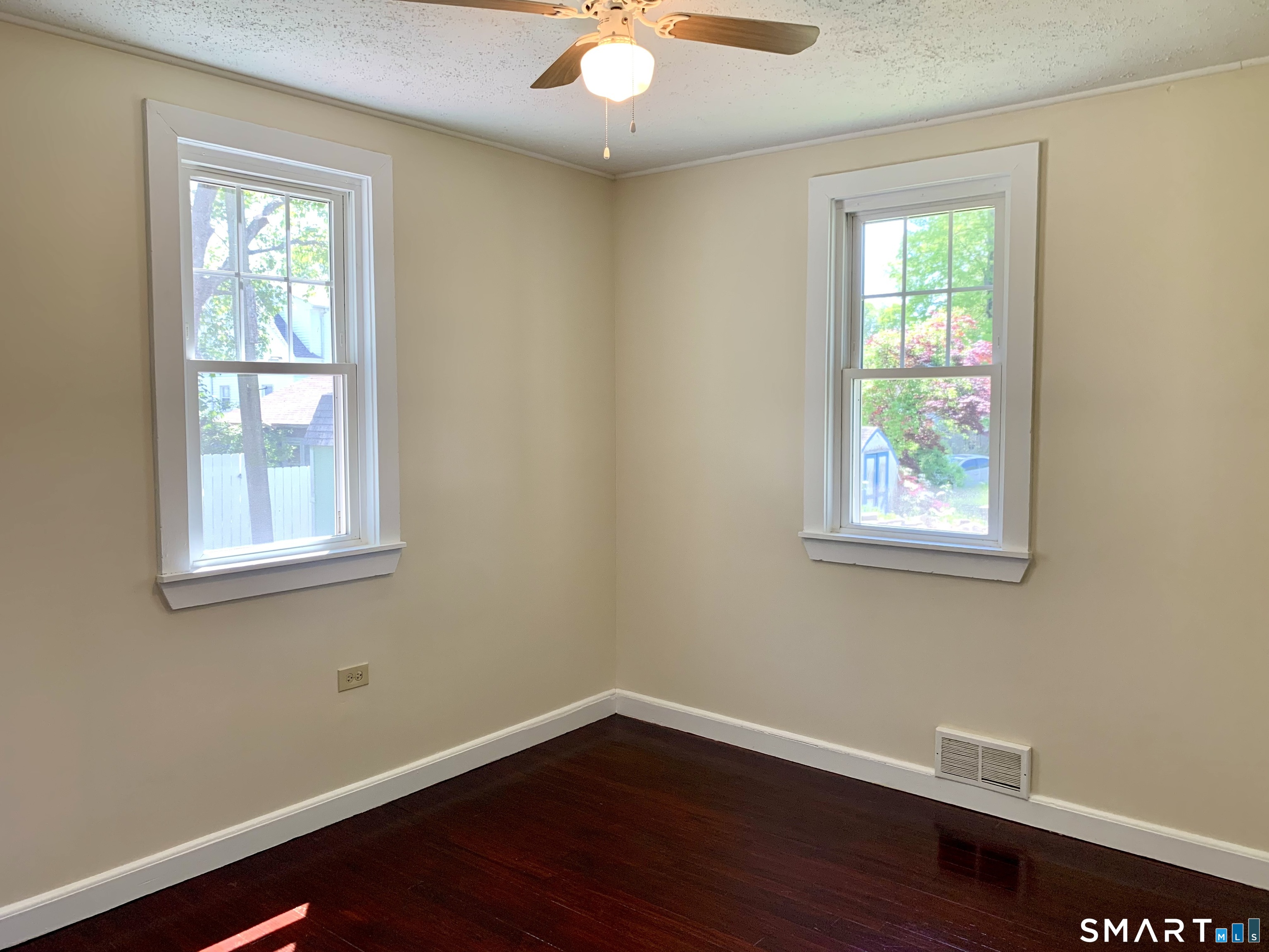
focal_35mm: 26
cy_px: 476
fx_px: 953
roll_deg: +0.4
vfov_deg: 53.1
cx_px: 634
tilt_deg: -5.4
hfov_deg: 67.3
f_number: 1.8
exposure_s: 1/120
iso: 64
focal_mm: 4.25
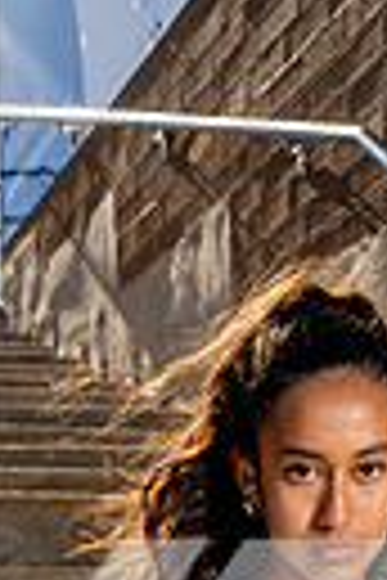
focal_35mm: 98
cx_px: 153
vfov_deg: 17.5
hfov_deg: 14.0
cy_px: 998
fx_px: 1580
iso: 100
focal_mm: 28
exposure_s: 1/250
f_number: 8
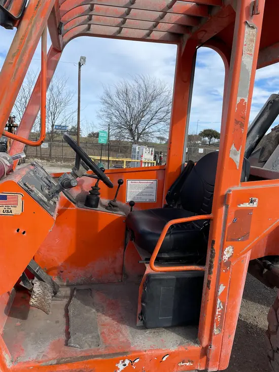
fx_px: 279
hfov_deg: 53.1
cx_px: 140
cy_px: 186
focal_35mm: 26
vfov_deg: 67.3
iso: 50
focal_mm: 4.2
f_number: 1.6
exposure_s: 1/3509
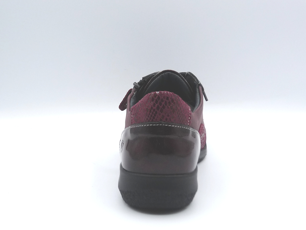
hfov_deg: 38.9
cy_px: 115
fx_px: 433
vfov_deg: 29.7
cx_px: 153
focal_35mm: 49
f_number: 4.5
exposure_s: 1/200
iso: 100
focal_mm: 4.8
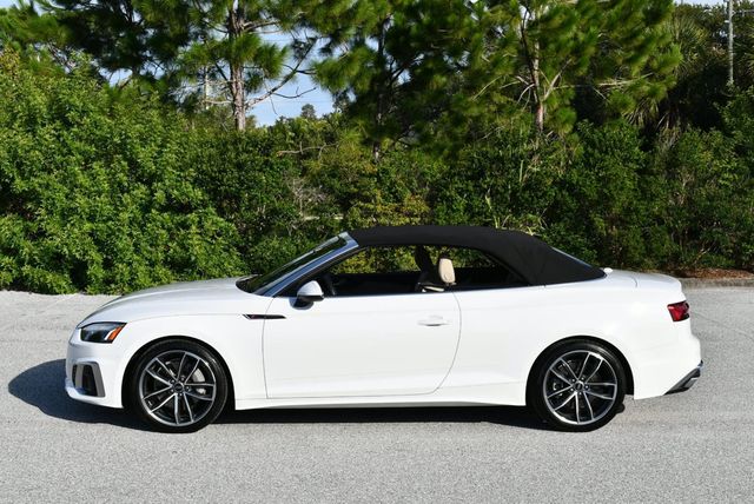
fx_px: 1006
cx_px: 377
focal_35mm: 48
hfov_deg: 41.1
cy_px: 252
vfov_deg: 28.1
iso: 100
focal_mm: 24
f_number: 9
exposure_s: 1/320
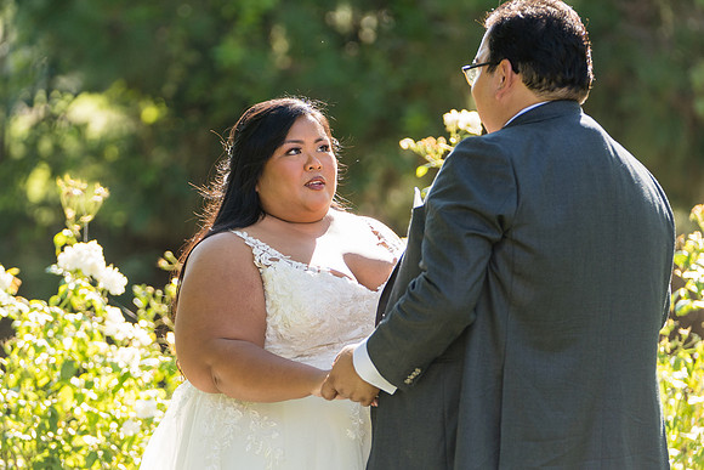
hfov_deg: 10.2
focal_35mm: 201
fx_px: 3931
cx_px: 352
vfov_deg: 6.8
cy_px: 235
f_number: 2.8
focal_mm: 134
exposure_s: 1/800
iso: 200
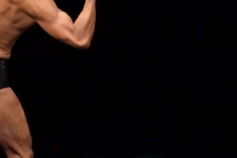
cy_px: 67
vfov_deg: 1.8
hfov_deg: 2.6
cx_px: -16
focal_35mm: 782
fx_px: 5148
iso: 3200
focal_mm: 200
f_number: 5.6
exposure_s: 1/400
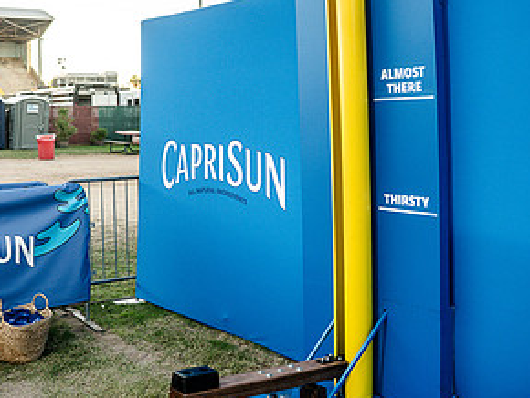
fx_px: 720
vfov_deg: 30.6
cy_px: 124
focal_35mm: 47
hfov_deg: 40.1
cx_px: 191
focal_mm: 24
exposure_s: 1/200
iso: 320
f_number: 4
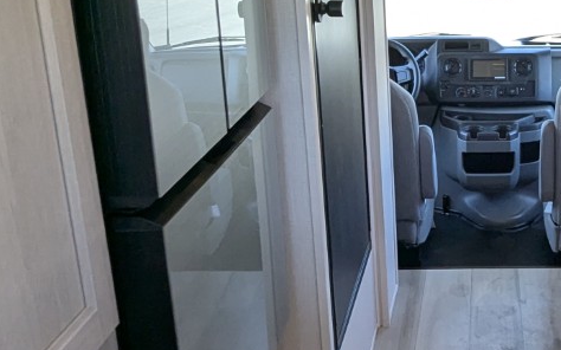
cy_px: 76
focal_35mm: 50
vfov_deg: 25.4
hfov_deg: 38.2
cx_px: 478
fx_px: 764
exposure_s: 1/157
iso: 179
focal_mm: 2.35
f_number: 2.2
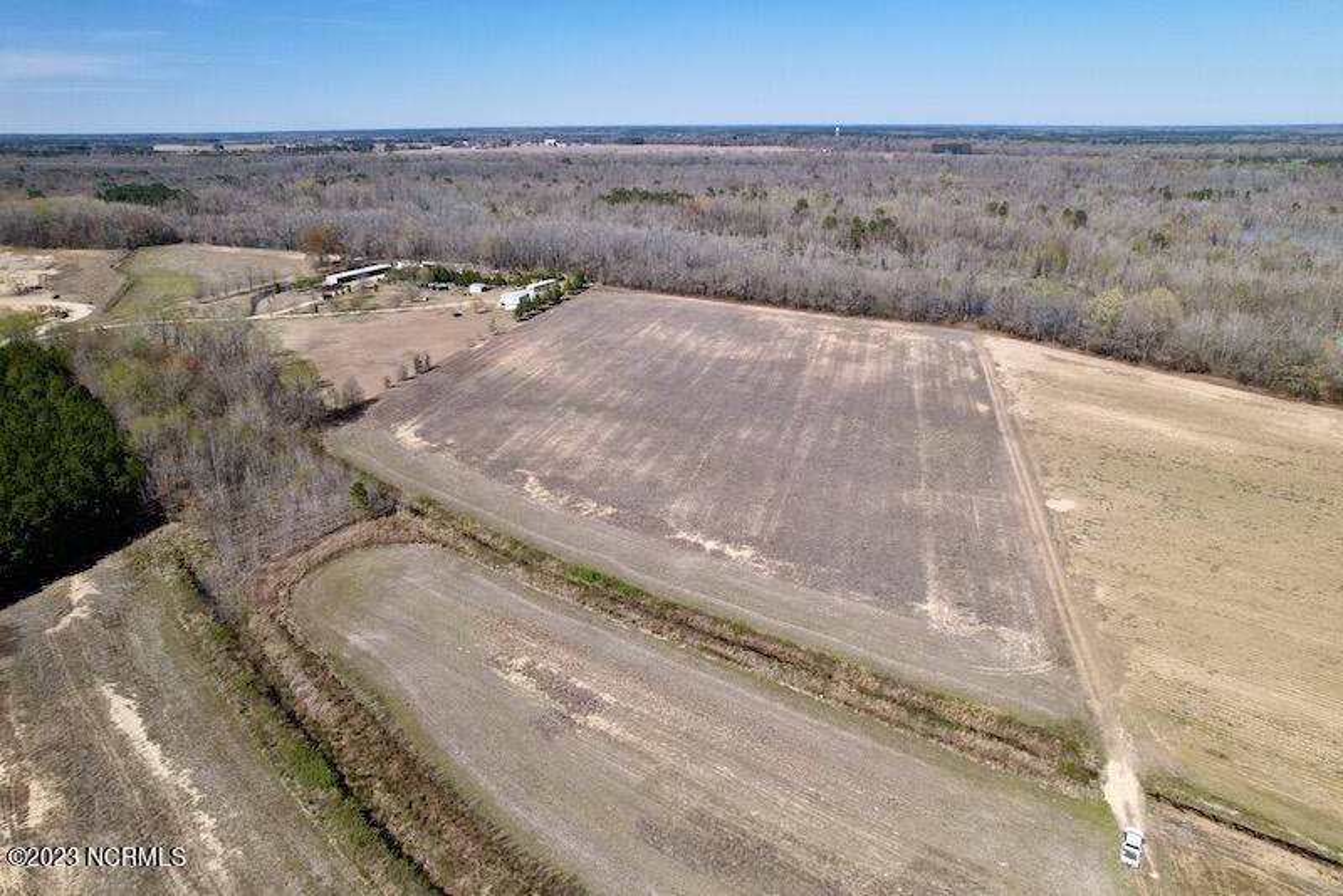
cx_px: 672
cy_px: 448
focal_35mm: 22
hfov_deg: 78.6
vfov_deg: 57.3
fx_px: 821
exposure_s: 1/80
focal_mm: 8.38
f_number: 2.8
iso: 100
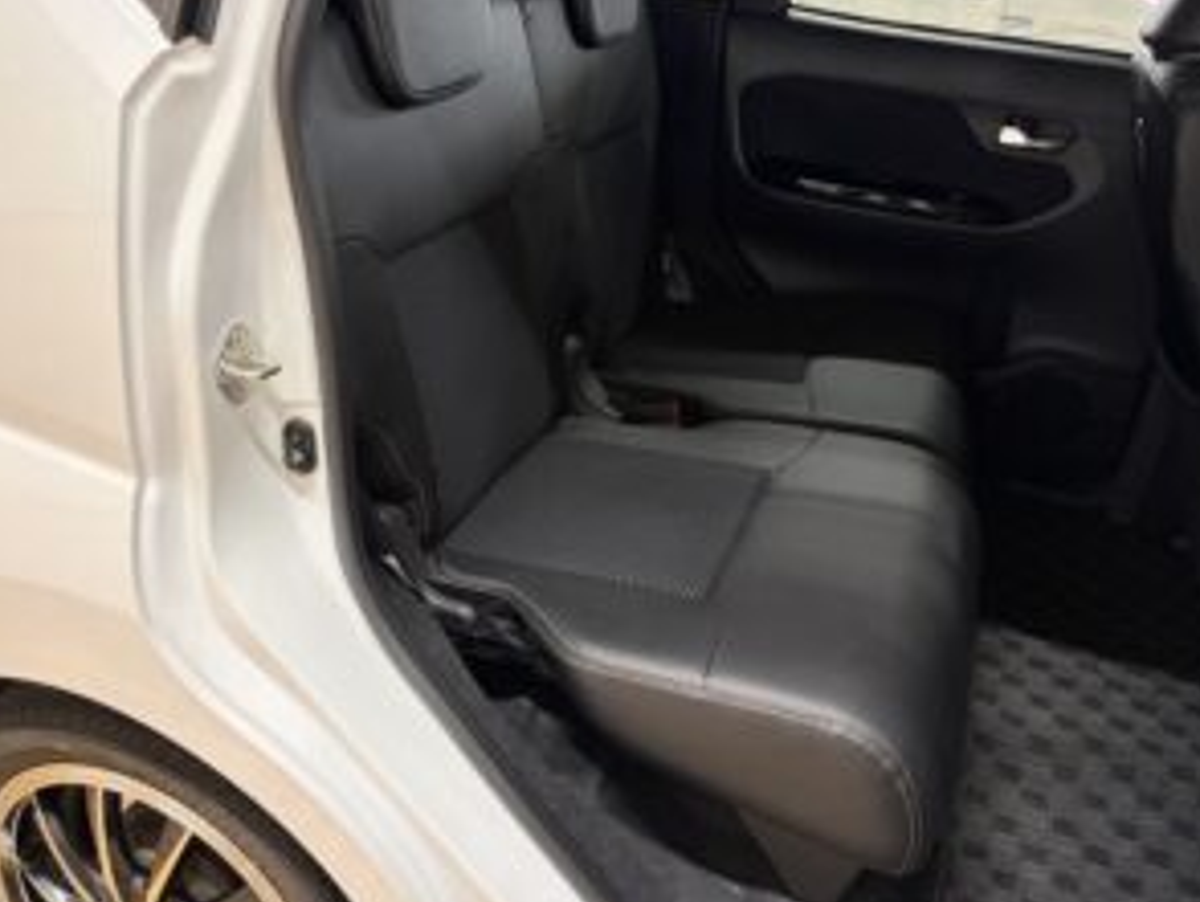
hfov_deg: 58.3
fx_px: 1076
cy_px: 394
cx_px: 571
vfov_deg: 45.4
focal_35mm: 31
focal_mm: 5.96
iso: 400
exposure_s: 1/50
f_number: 1.6
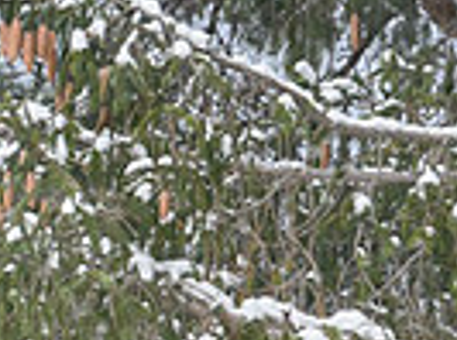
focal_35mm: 3239
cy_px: 593
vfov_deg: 0.5
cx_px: -3
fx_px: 42646
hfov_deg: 0.6
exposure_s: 1/2000
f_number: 4
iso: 1600
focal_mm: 560
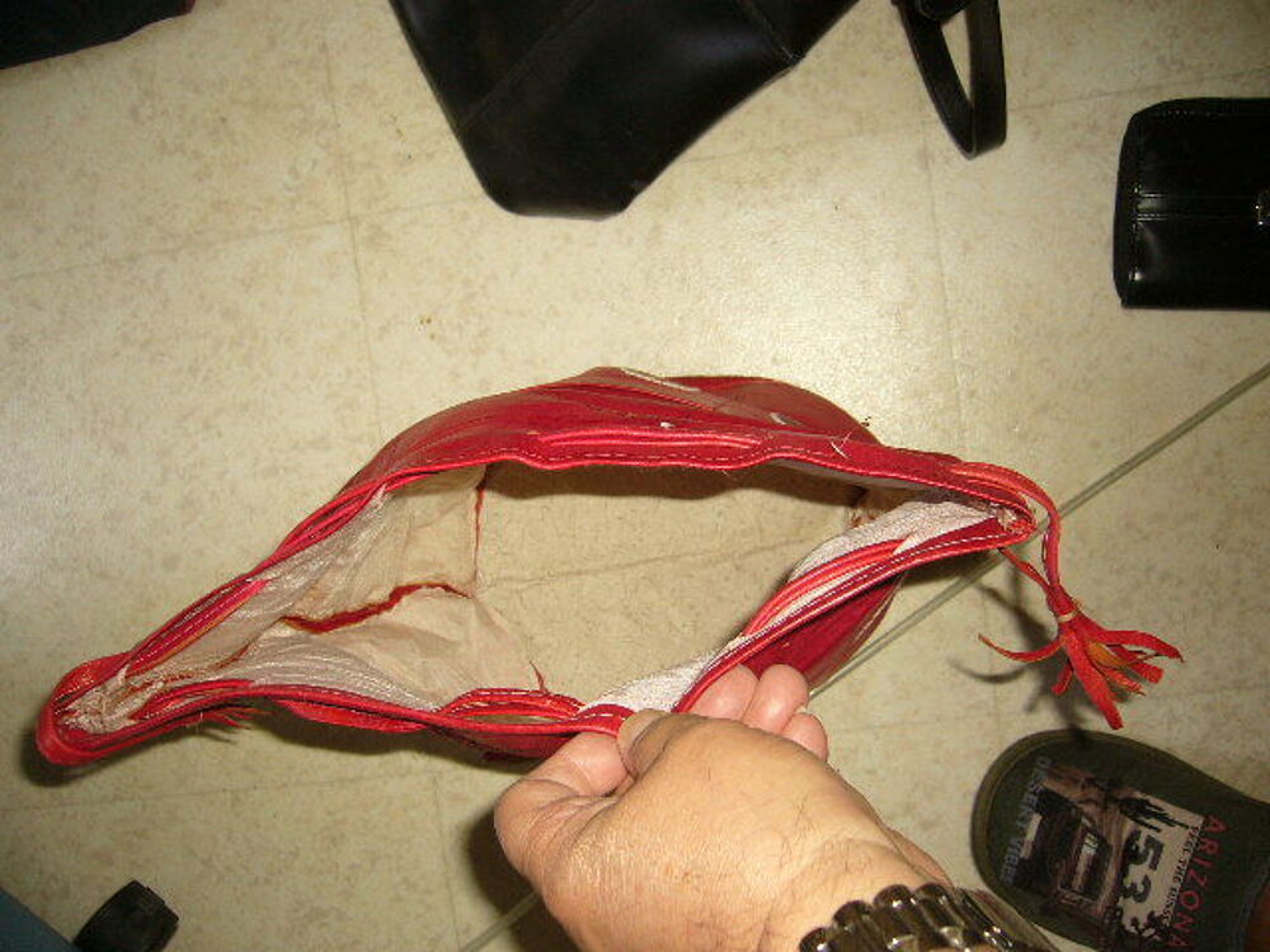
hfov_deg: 52.6
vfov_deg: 40.7
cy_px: 476
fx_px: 1284
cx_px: 635
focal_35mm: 35
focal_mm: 5.8
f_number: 2.8
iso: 100
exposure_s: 1/60
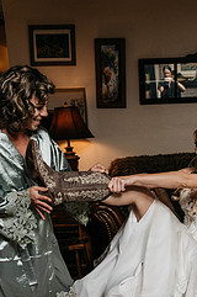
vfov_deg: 33.3
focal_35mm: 58
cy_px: 246
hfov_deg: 23.1
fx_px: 477
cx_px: 145
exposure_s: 1/1000
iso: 1000
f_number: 2.8
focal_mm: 31
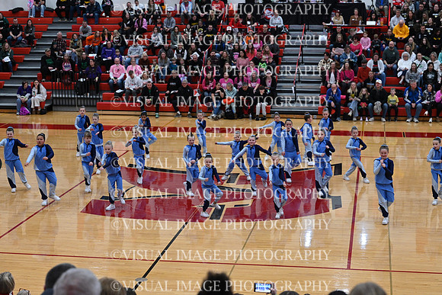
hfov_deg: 28.8
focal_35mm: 70
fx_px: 860
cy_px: 148
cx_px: 221
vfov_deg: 19.5
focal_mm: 70
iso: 4000
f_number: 4
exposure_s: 1/400
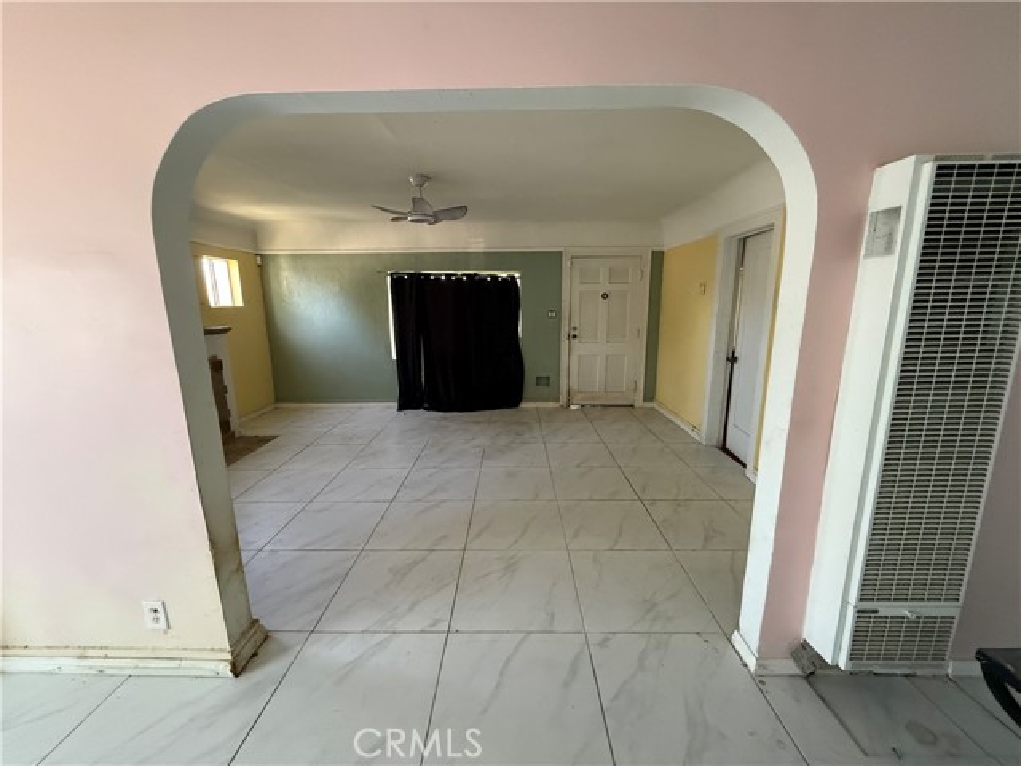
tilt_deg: -9.9
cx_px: 510
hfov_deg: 102.1
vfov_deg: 85.7
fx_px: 413
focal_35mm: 14
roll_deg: +1.2
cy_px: 383
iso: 640
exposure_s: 1/60
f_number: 2.2
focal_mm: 2.22
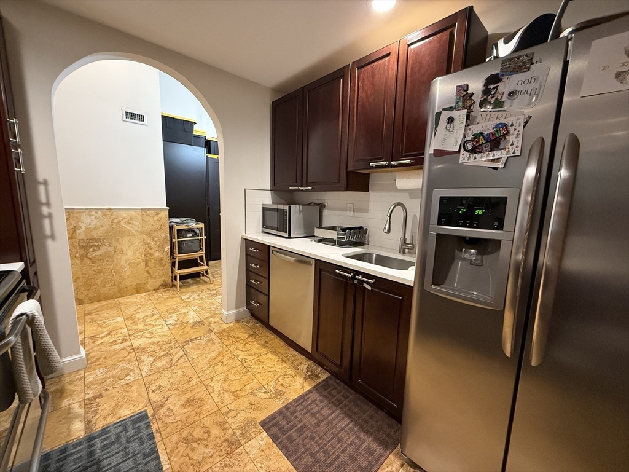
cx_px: 314
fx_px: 254
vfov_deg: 85.7
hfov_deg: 102.1
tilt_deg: -8.0
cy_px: 236
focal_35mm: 14
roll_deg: -1.7
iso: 500
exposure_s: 1/60
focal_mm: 2.22
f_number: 2.2
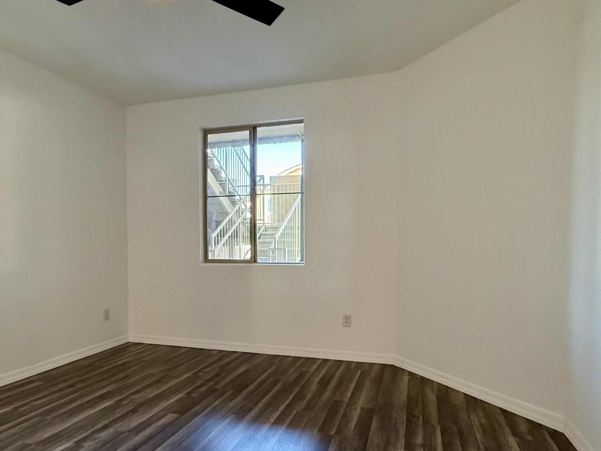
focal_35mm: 22
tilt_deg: -1.3
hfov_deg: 76.4
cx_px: 303
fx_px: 382
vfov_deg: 60.9
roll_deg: +0.7
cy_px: 252
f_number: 2.2
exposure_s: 1/120
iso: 500
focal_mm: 2.22
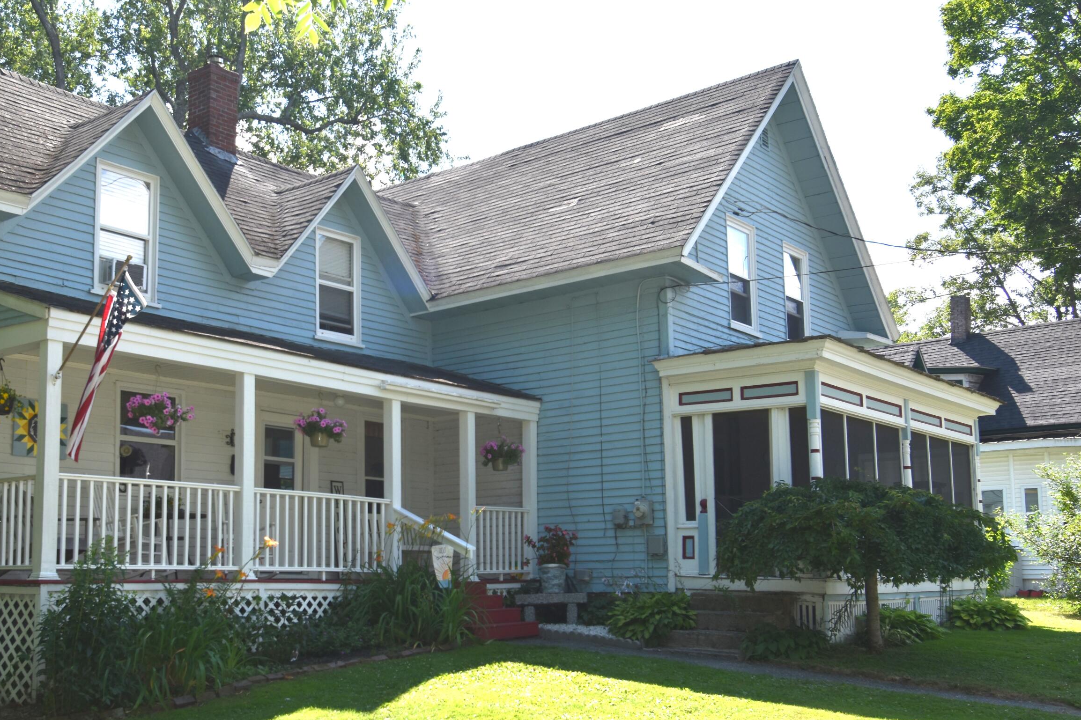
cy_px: 448
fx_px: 1171
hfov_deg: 49.1
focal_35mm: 39
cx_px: 414
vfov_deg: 34.0
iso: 100
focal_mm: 20
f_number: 9
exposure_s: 1/200
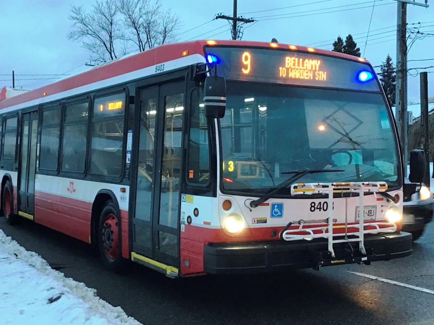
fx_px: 451
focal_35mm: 36
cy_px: 157
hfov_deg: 51.3
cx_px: 203
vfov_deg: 39.6
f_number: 2.4
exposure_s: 1/30
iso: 100
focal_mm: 3.3
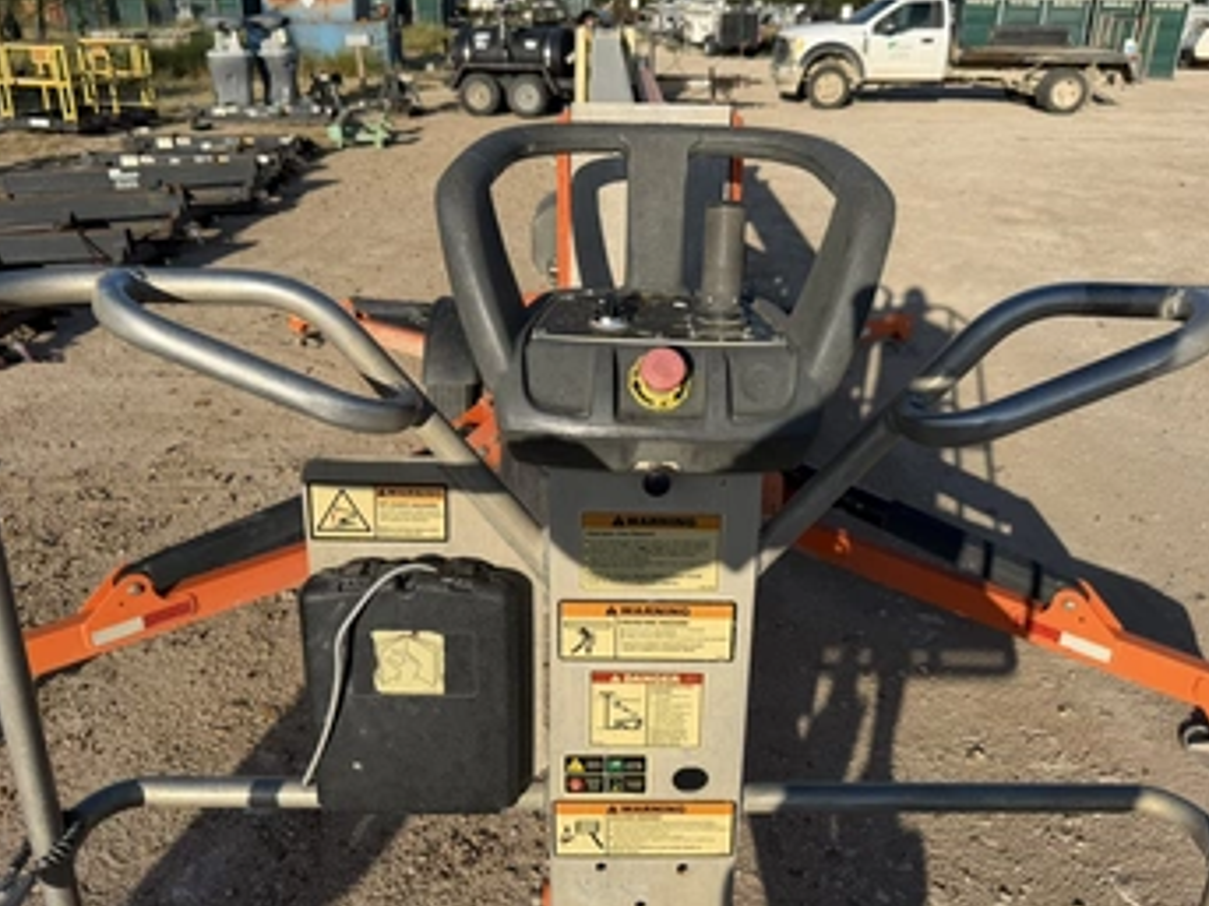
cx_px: 620
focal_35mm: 28
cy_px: 427
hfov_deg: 63.5
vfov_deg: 49.7
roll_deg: -2.1
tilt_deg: -24.4
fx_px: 978
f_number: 1.78
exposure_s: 1/5319
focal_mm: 6.76
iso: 80
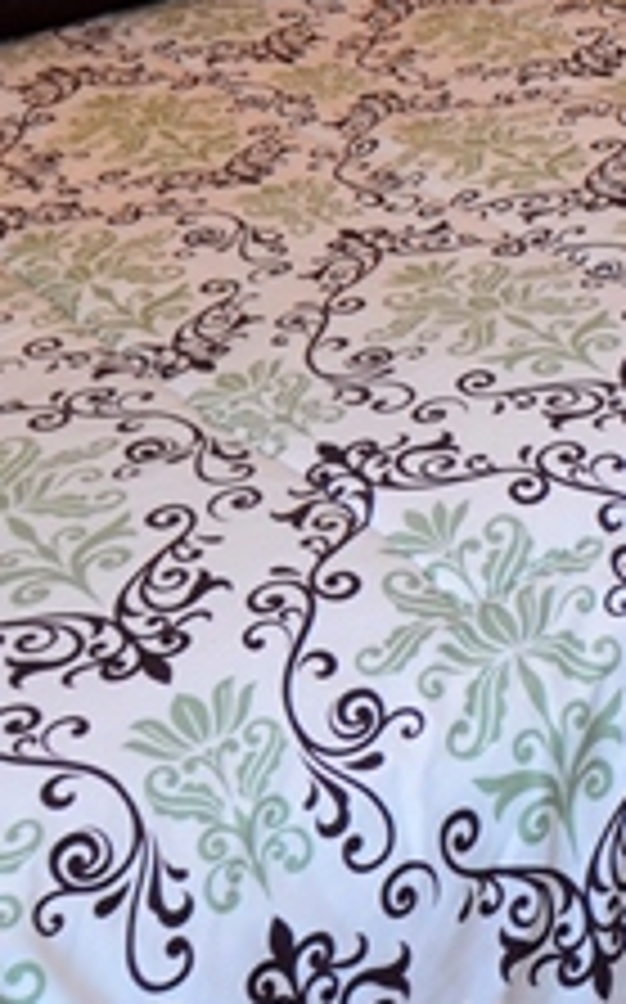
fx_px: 2297
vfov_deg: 22.2
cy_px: -297
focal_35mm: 84
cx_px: 1342
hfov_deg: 13.0
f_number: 7.1
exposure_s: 1/60
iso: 800
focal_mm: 12
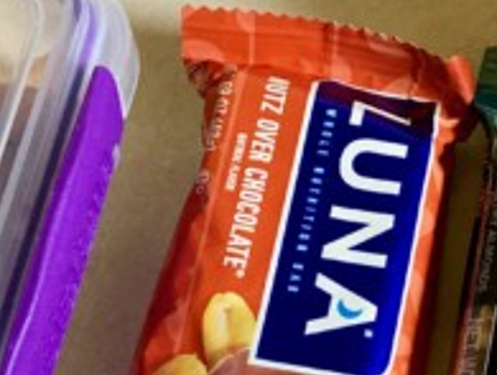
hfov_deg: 22.5
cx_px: 387
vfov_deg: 17.1
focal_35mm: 86
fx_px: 1237
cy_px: 302
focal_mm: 3.99
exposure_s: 1/59
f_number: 1.8
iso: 320
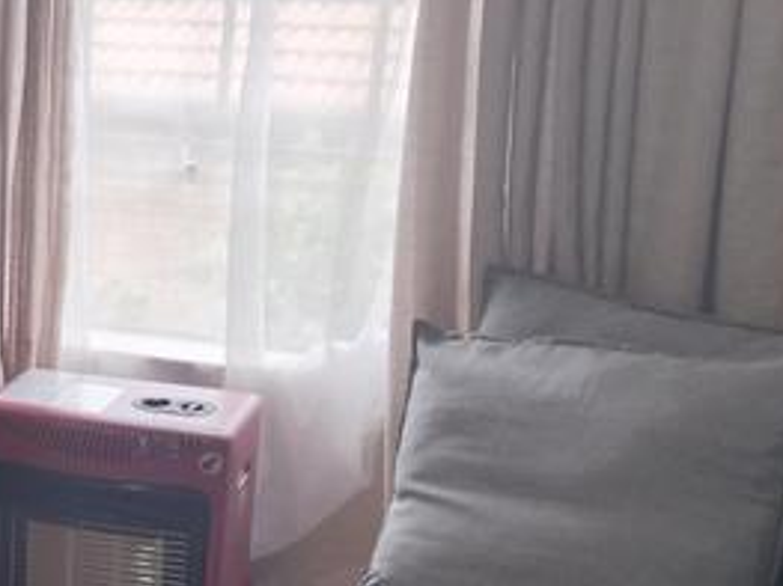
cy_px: 577
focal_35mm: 79
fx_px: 1786
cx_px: -179
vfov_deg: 18.2
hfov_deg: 22.6
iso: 398
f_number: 1.8
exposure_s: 1/50
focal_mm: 4.7
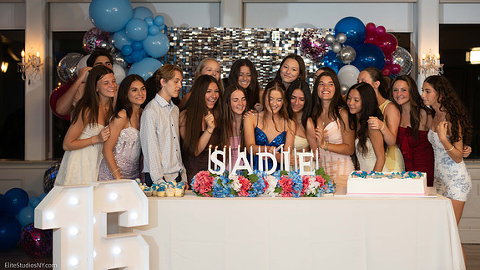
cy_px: 112
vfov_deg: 16.3
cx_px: 239
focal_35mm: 74
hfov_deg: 28.6
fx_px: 942
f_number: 2.8
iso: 800
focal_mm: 70
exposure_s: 1/125
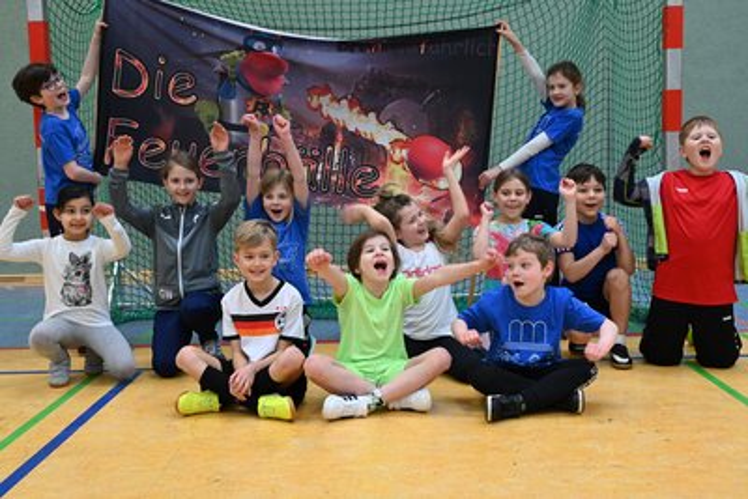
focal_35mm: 42
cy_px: 250
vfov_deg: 31.9
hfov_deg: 46.4
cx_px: 374
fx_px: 873
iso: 800
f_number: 5
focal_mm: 42
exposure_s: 1/100
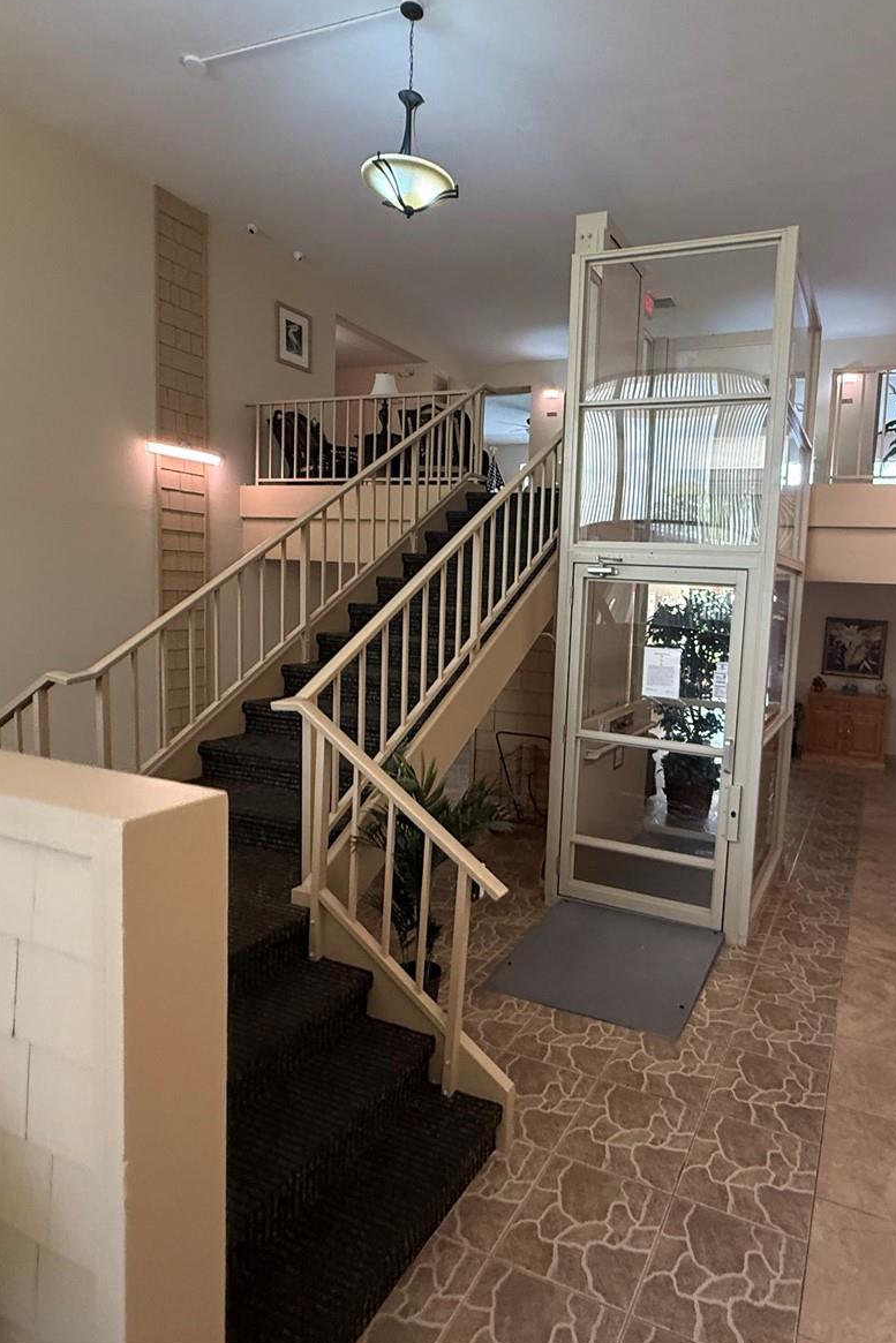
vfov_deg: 84.0
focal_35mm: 20
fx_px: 746
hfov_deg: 60.3
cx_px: 607
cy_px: 658
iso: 320
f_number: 2.2
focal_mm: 2.22
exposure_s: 1/60
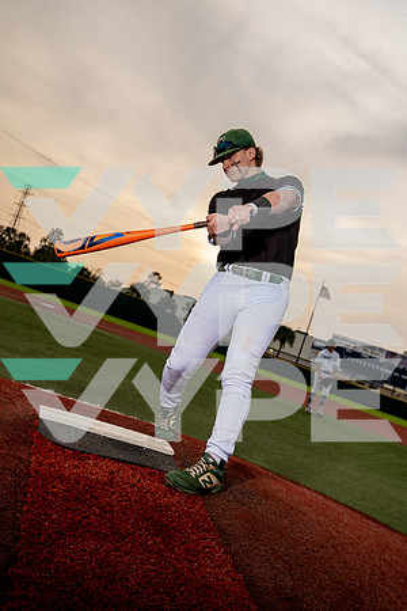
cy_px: 306
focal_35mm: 35
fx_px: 593
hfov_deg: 37.9
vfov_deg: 54.4
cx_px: 204
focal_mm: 35
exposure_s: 1/250
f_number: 5.6
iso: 250
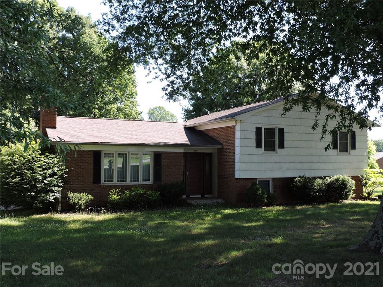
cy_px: 144
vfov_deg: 40.7
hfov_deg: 52.6
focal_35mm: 35
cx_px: 192
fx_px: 387
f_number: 3.3
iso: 100
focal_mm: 6.2
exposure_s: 1/160
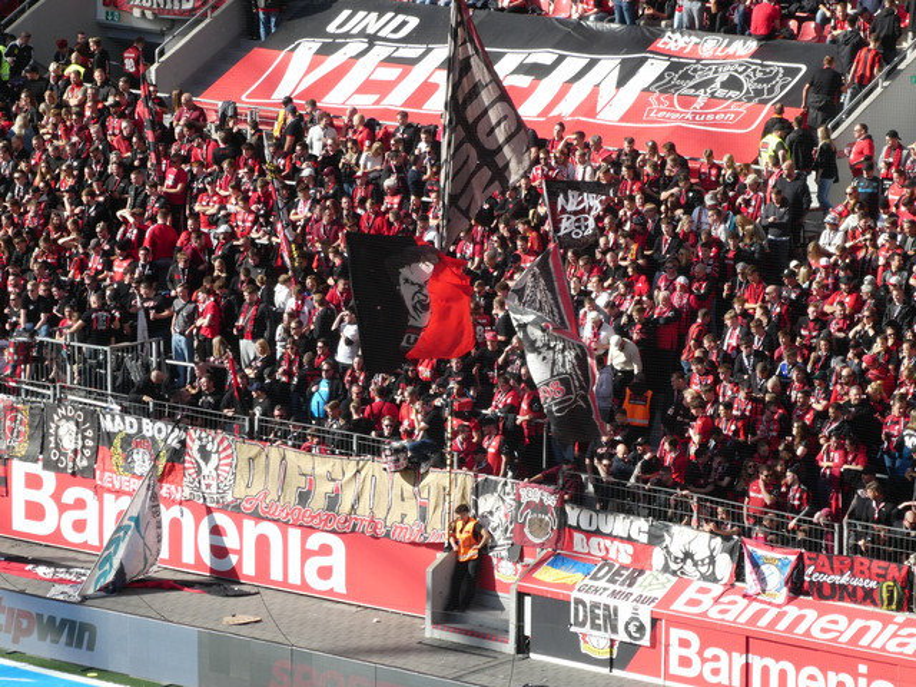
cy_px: 344
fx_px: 5292
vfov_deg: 7.4
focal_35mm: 200
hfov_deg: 9.9
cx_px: 458
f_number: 5.6
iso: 80
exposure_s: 1/200
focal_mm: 35.8
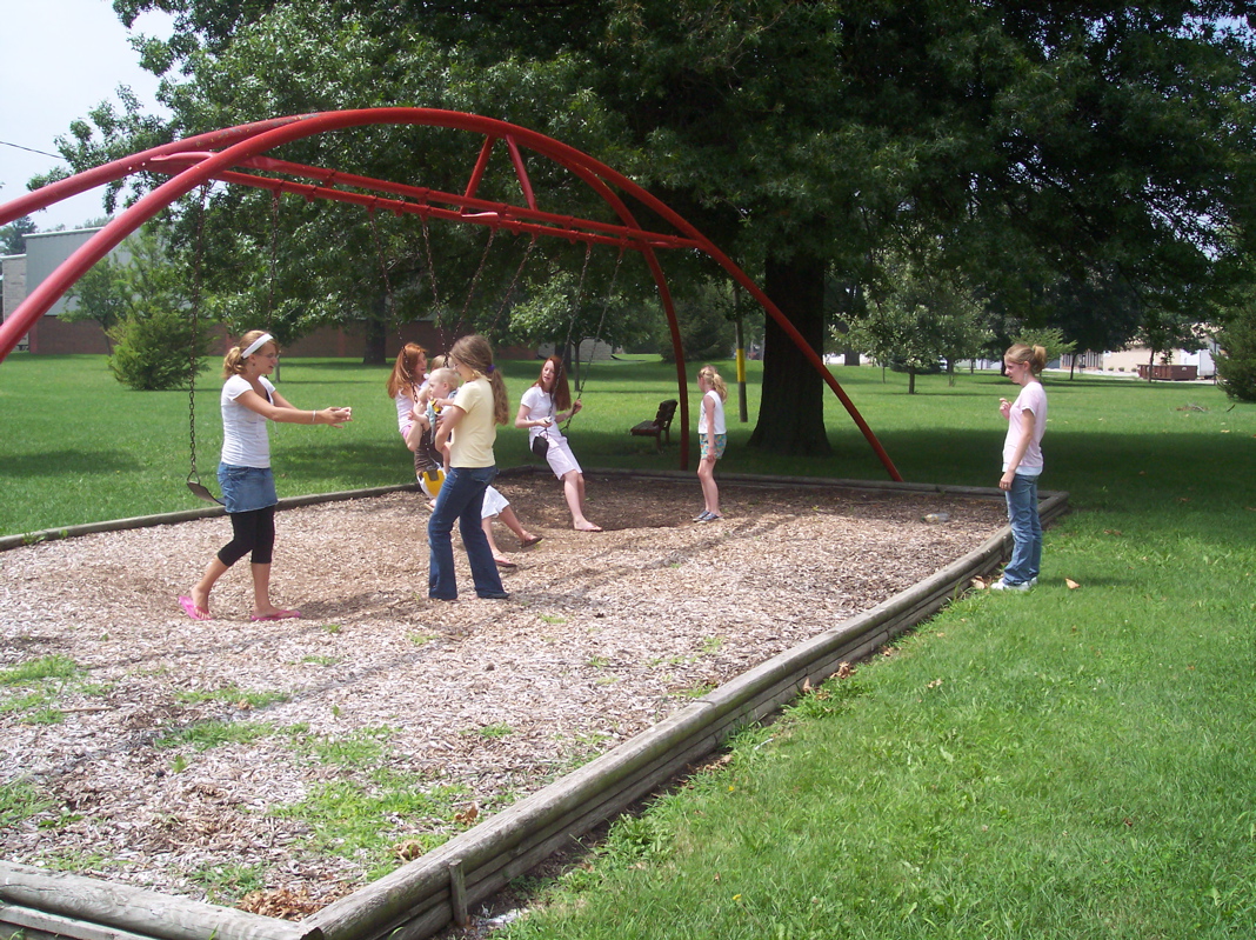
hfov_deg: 49.0
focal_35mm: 38
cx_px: 628
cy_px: 470
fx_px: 1378
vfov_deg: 37.7
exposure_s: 1/500
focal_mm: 8
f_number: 4.8
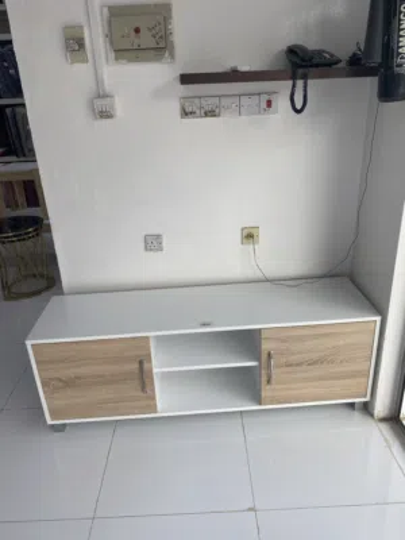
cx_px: 202
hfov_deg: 53.1
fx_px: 406
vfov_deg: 67.3
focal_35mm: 26
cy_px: 270
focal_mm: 4.25
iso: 32
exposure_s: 1/463
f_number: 1.8
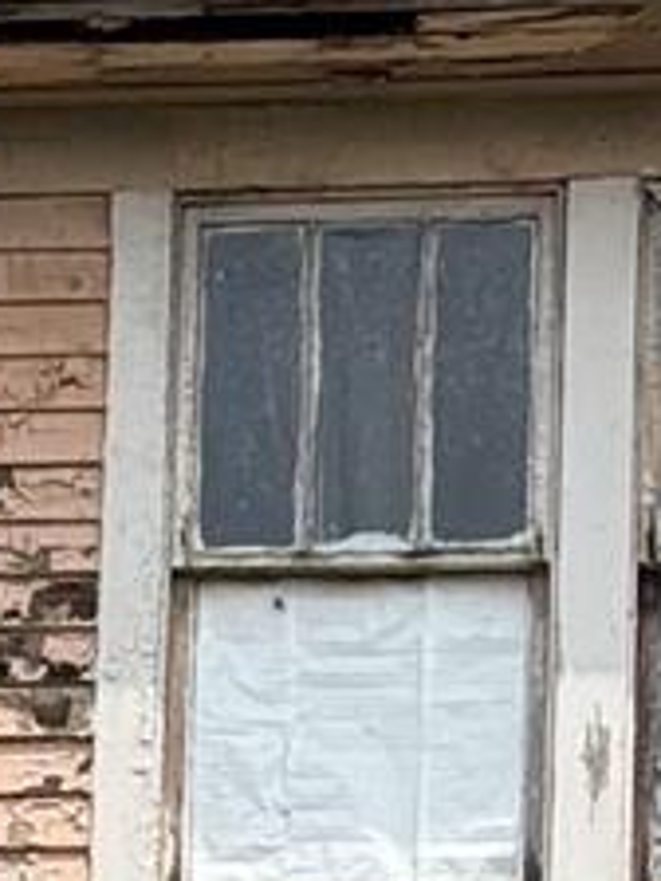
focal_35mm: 329
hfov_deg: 4.5
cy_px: 1746
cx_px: -244
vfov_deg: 5.9
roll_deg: -2.2
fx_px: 8376
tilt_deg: +8.7
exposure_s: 1/2976
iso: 64
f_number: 1.78
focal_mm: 6.76
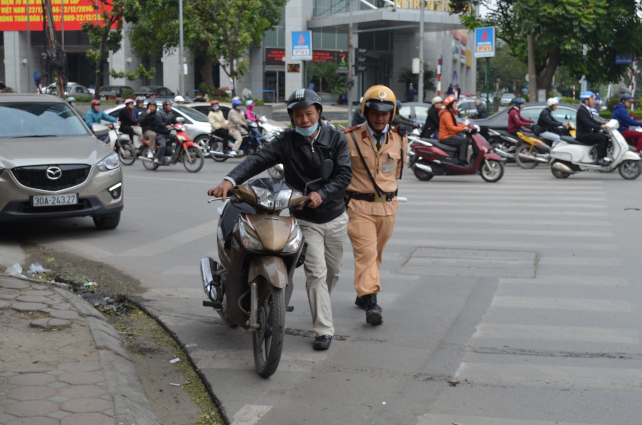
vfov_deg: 25.0
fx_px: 961
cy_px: 212
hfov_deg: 36.9
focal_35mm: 54
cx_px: 321
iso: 200
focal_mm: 36
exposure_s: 1/200
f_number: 7.1
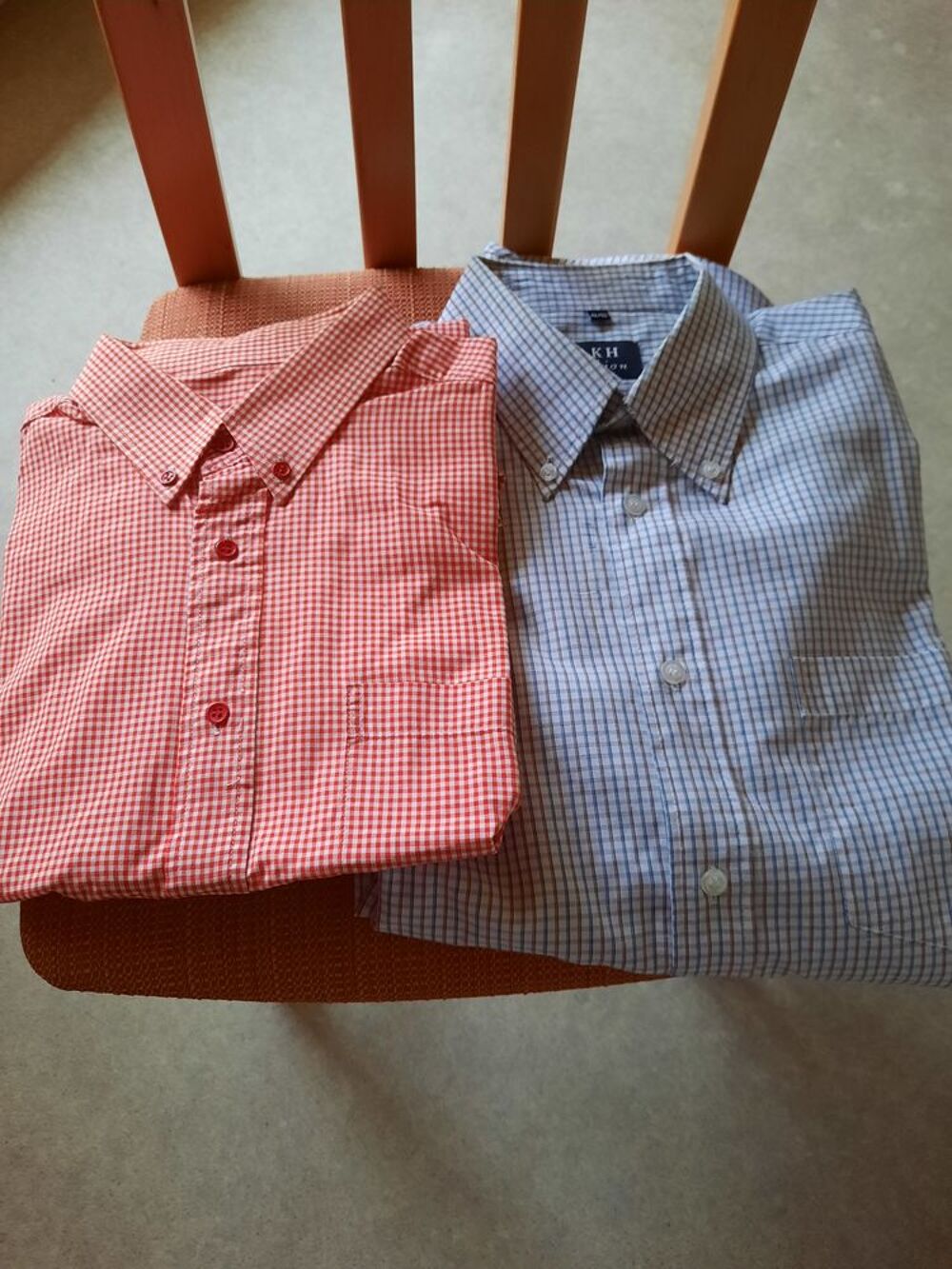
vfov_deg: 69.4
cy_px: 634
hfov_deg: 54.9
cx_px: 476
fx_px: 917
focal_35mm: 25
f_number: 2
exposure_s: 1/25
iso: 320
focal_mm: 4.6
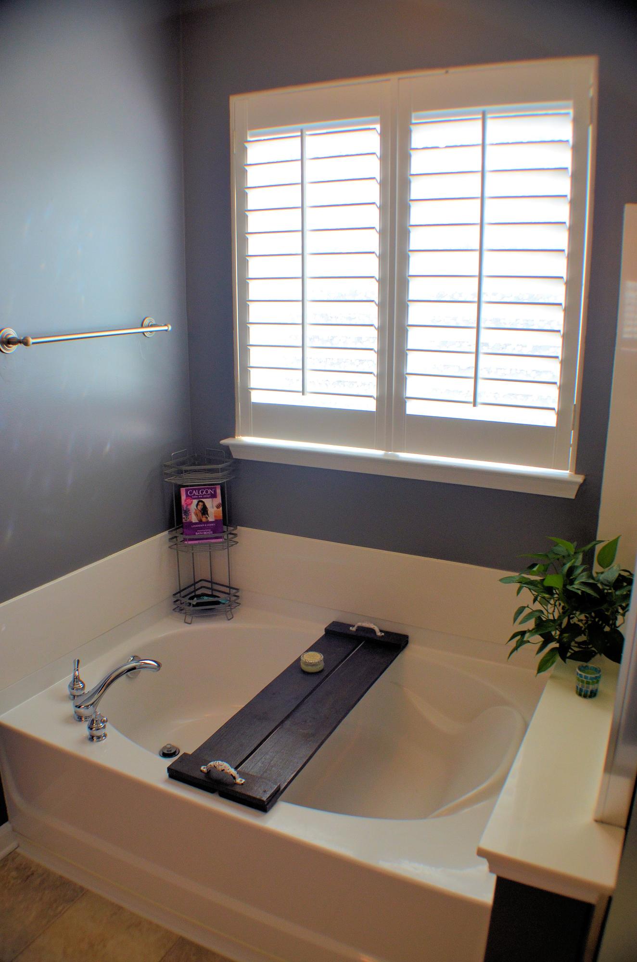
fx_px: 880
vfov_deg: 57.3
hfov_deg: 39.8
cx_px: 318
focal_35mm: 33
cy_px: 481
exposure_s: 1/125
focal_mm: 22
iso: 400
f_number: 5.6
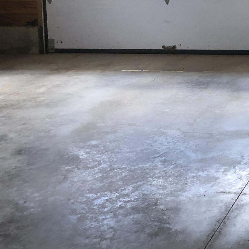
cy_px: -21
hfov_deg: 19.1
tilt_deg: -6.2
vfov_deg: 20.7
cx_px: 370
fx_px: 651
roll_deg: -0.1
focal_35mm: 80
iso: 25
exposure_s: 1/30
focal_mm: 3.99
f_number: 1.8
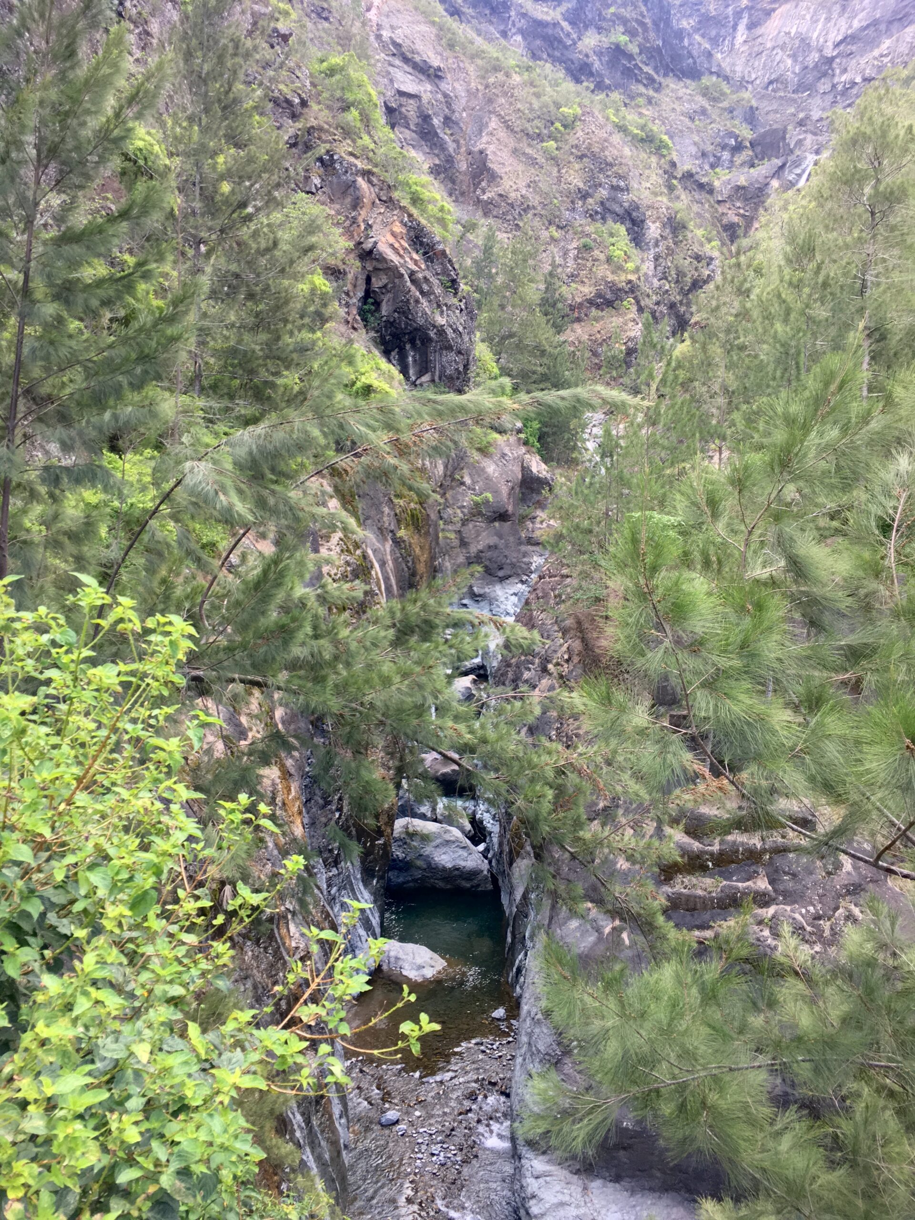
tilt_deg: -6.6
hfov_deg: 48.2
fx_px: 1022
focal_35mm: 29
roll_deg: -0.4
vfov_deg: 61.7
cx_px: 458
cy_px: 610
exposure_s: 1/100
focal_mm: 4.15
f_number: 2.2
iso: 32
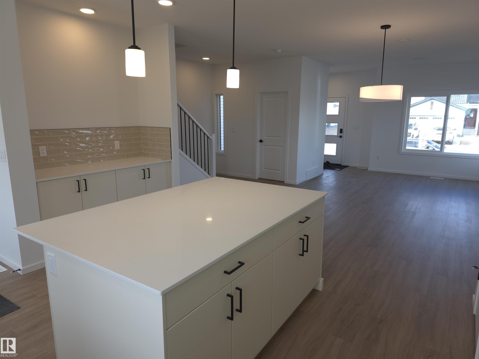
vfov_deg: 58.9
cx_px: 240
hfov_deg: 73.9
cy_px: 180
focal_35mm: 23
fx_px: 318
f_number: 1.7
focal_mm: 6.3
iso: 25
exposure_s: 1/60
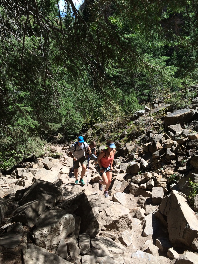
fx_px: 221
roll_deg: -2.4
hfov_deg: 48.2
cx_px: 99
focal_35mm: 29
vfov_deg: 61.6
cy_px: 132
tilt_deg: -15.0
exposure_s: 1/1109
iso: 32
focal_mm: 4.15
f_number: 2.2
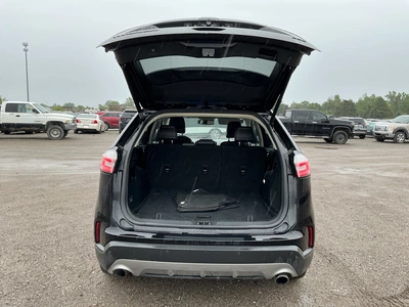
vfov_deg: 49.7
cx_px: 204
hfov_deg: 63.4
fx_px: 331
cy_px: 154
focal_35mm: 28
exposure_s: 1/122
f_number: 1.8
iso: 16
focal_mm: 3
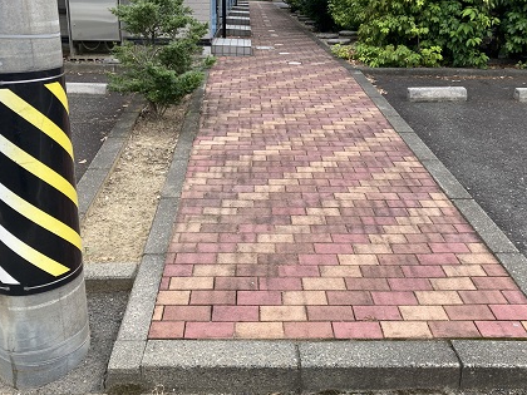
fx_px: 533
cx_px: 280
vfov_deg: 40.5
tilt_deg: -17.2
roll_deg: -1.0
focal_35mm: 35
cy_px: 158
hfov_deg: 52.6
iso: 20
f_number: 1.8
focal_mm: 3.99
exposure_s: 1/317
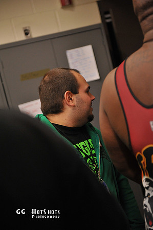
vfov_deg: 28.9
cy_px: 115
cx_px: 76
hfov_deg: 19.4
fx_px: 447
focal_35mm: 70
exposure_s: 1/250
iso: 3200
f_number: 2.8
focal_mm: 70
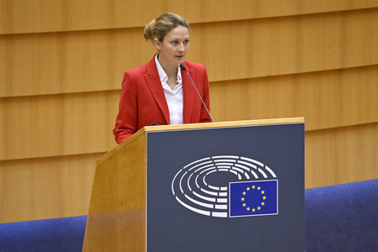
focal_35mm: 600
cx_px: 189
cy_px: 126
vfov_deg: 2.3
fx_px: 6295
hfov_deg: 3.4
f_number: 6.3
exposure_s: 1/500
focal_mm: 600
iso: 4000
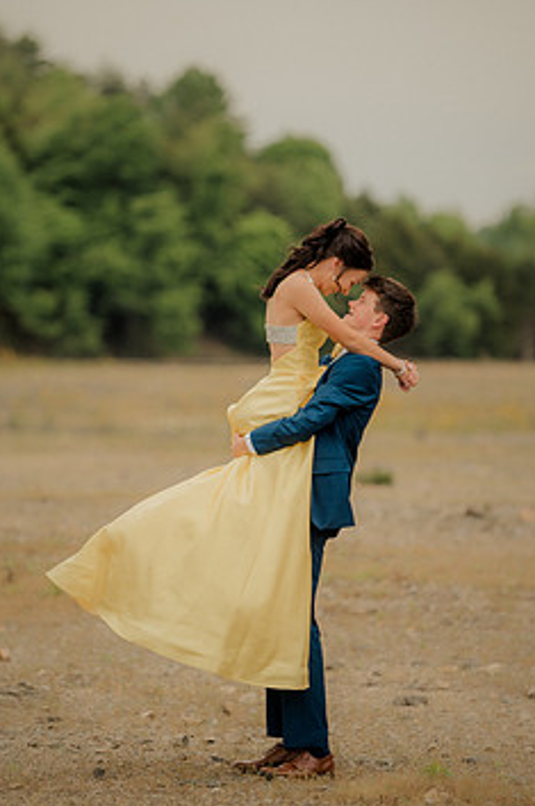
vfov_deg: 8.1
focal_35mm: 254
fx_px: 5678
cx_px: 252
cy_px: 396
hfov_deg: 5.4
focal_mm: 200
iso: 160
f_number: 2.8
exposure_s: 1/320
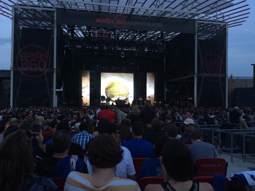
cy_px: 96
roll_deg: -0.2
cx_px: 128
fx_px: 214
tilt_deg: -1.0
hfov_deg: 61.7
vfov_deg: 48.2
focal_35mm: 29
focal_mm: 4.15
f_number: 2.2
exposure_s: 1/60
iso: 40
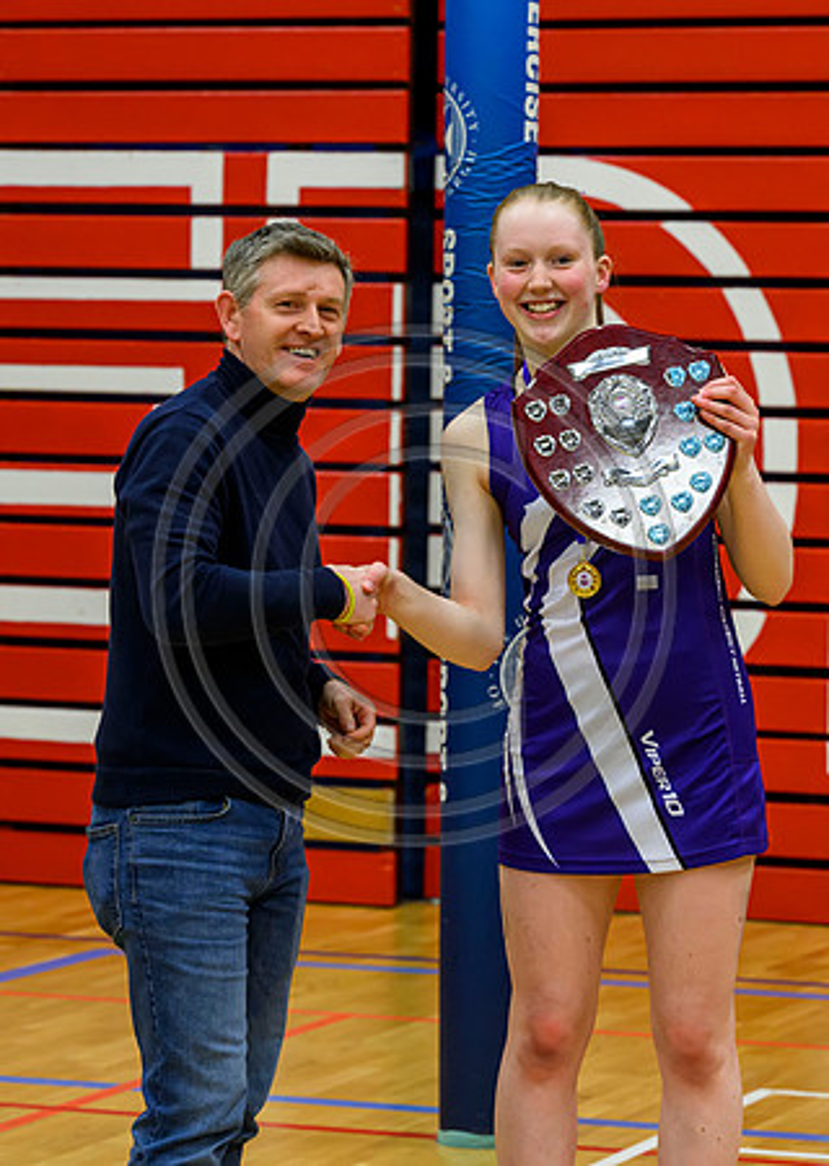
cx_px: 538
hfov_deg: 9.9
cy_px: 583
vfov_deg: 13.8
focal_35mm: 145
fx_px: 4806
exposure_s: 1/250
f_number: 5
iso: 3200
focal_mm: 99
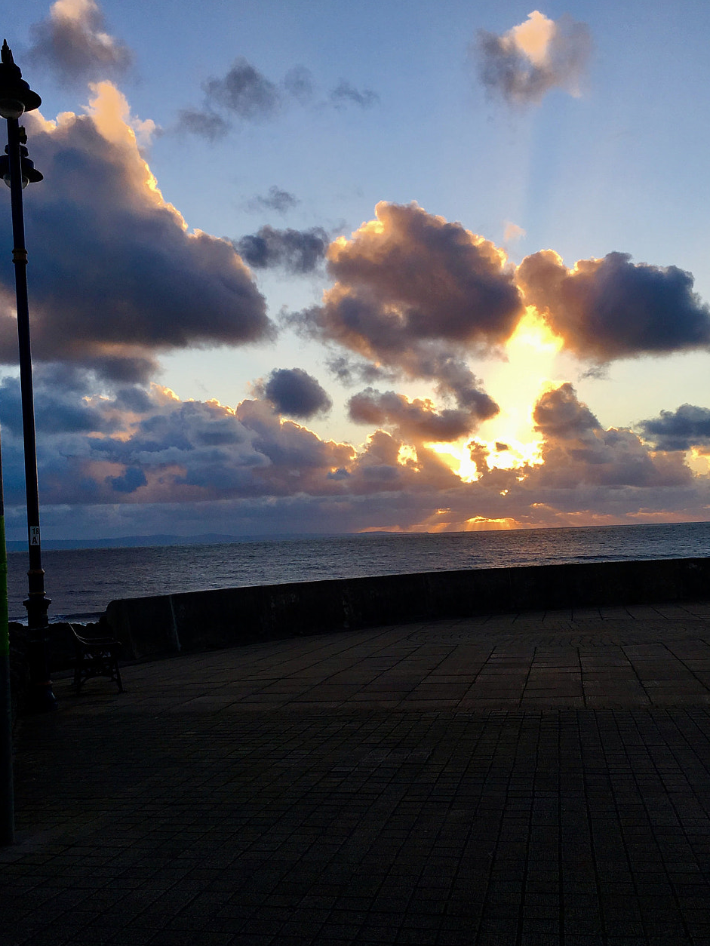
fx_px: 1012
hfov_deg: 38.7
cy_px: 540
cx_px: 379
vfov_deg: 50.0
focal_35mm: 37
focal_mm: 4.15
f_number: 2.2
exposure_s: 1/651
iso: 25
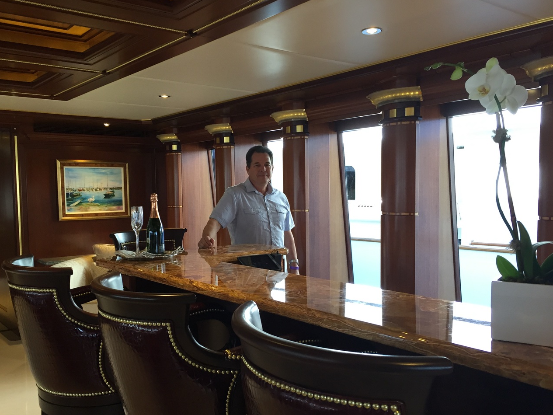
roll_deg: +0.4
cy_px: 227
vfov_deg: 42.9
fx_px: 527
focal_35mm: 33
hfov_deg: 55.3
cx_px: 257
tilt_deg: -3.5
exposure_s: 1/30
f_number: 2.2
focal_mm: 4.15
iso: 64
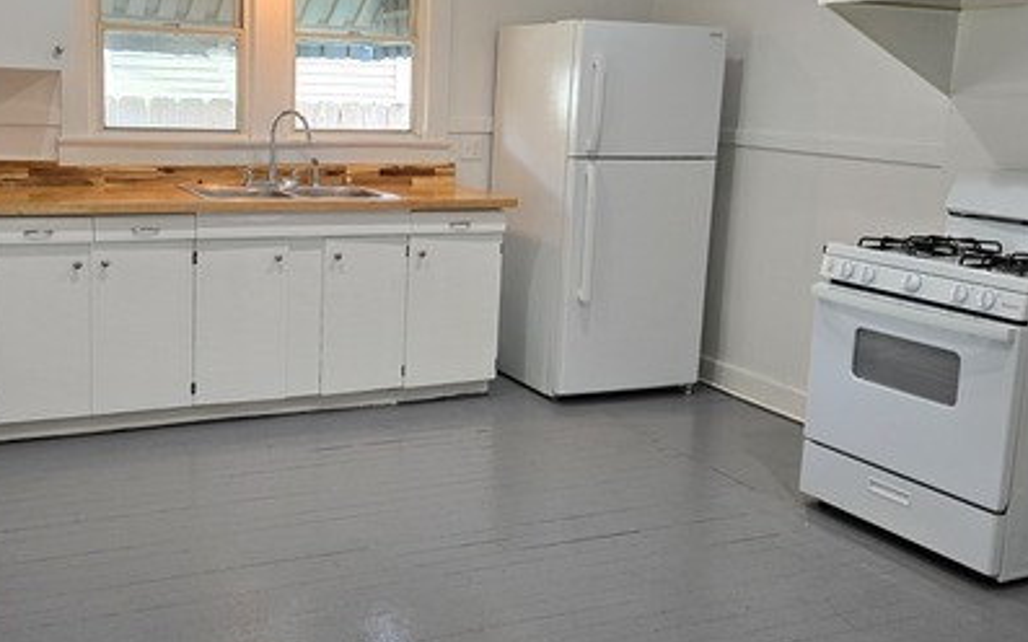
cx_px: 454
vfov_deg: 31.2
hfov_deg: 48.1
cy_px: 285
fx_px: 1149
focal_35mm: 41
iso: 160
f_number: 1.8
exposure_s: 1/120
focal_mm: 5.4
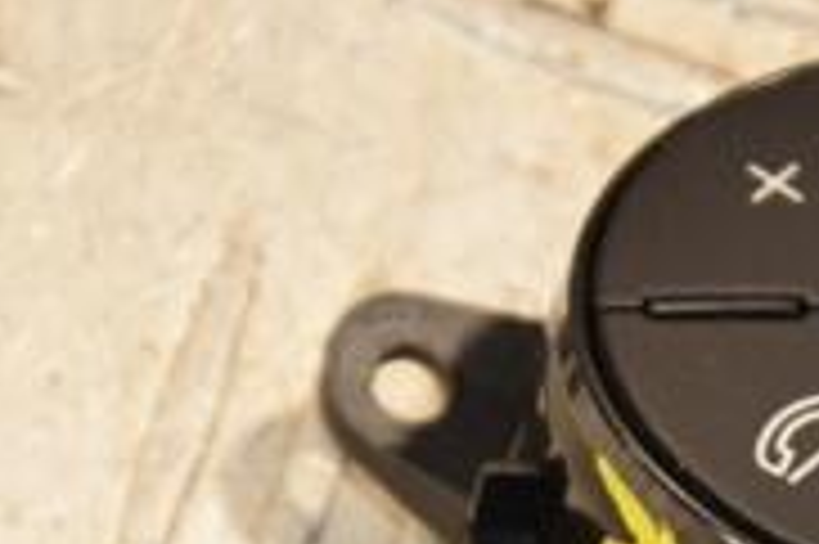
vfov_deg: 2.6
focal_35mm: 520
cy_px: 674
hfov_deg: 4.0
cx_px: 770
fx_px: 11811
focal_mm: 105
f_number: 7.1
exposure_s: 1/200
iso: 800
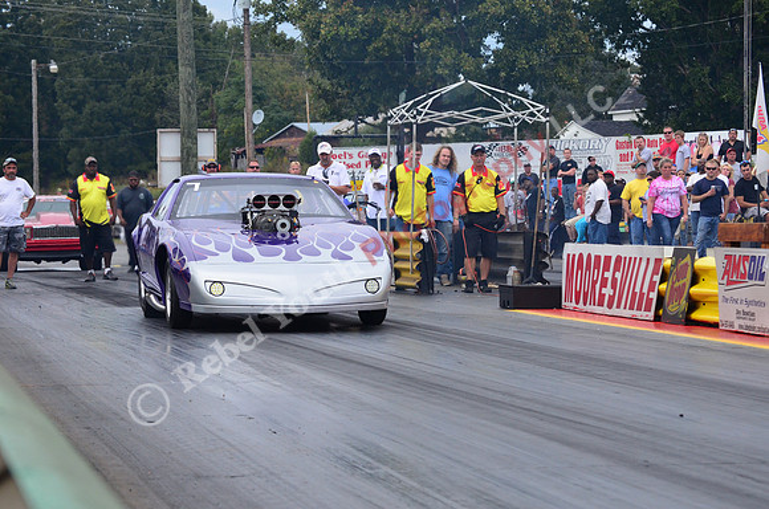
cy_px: 254
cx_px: 384
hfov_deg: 15.2
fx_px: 2877
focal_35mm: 135
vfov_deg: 10.1
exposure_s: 1/1000
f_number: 8
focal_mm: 90
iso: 1000
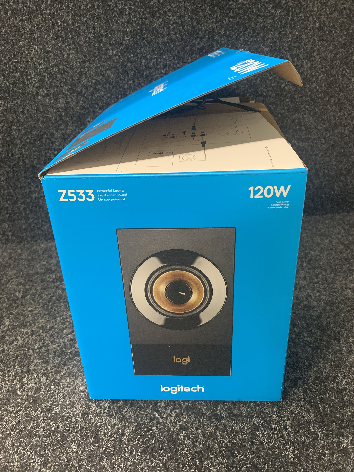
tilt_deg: -28.2
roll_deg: +3.8
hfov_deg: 53.1
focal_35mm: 26
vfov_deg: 67.3
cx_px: 177
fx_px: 355
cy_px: 236
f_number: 1.8
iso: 400
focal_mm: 4.25
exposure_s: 1/56
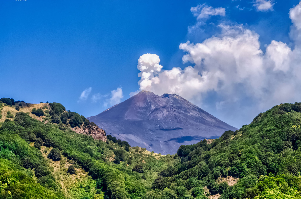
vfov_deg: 11.7
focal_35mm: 117
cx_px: 167
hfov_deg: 17.5
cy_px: 104
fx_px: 976
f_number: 16
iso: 100
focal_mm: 70
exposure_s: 1/80
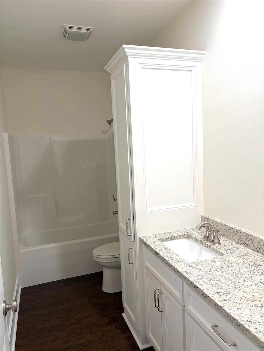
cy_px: 176
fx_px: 264
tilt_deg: -7.0
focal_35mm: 26
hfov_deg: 53.1
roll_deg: +3.0
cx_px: 132
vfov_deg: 67.3
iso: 80
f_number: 1.6
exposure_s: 1/60
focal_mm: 5.96
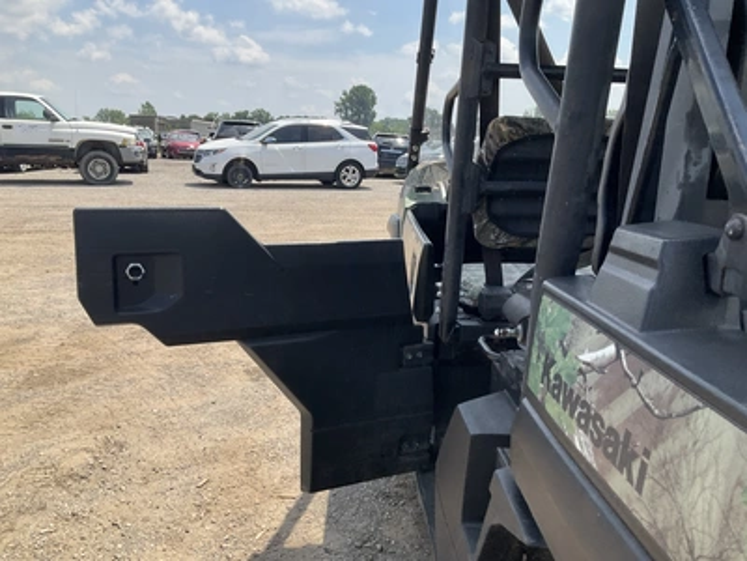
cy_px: 280
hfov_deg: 61.7
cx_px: 374
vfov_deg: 48.2
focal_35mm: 29
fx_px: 626
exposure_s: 1/1279
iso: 25
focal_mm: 3
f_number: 1.8
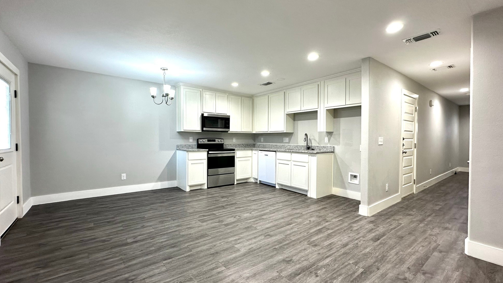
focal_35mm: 16
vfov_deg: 67.1
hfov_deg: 99.3
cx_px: 245
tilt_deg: -0.3
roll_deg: -0.3
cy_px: 143
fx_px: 213
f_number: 2.2
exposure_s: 1/120
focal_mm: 2.22
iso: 200
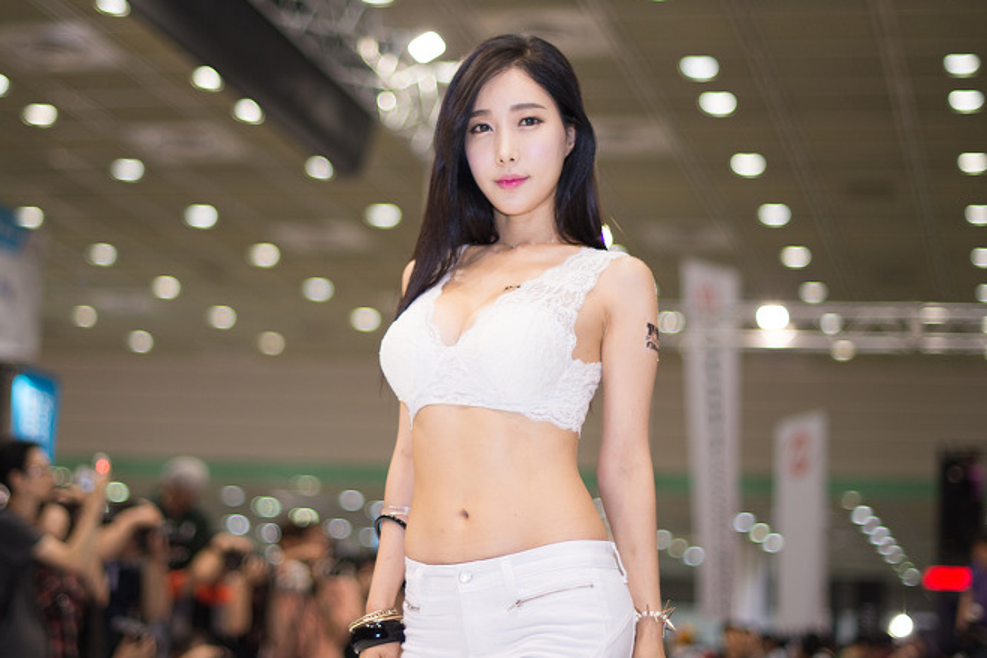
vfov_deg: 18.0
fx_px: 2084
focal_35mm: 76
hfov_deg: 26.6
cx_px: 423
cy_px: 299
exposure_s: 1/200
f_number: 1.4
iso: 200
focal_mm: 50
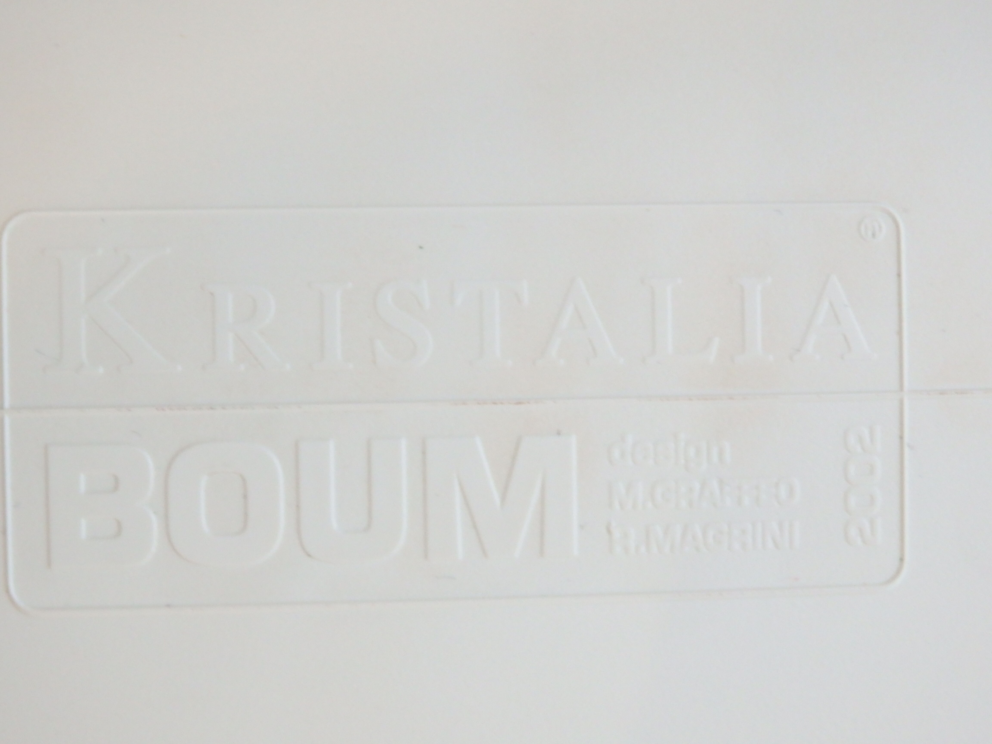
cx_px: 496
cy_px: 372
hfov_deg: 35.5
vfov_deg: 27.0
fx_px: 1547
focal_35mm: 54
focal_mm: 9.8
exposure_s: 1/20
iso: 800
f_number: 4.1
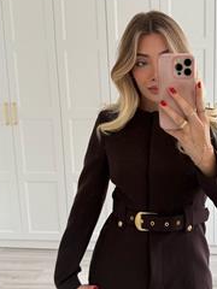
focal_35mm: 40
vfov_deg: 46.8
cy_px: 146
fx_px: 334
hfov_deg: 35.2
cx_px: 162
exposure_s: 1/121
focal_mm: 6.76
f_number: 1.78
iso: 160
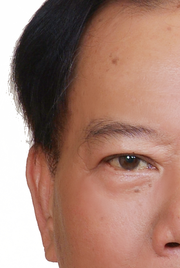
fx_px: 4376
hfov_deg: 2.4
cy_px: 385
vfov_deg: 3.5
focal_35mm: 585
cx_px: 172
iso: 100
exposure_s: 1/30
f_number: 11
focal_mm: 85
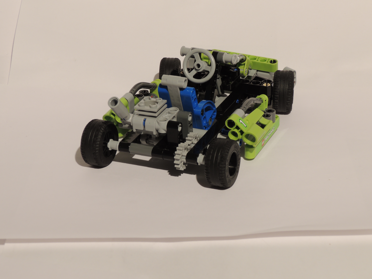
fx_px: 967
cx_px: 186
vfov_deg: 16.4
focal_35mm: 90
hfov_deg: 21.8
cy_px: 140
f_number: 6.4
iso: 100
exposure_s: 1/2.5
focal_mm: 16
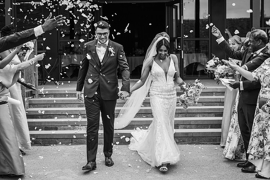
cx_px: 135
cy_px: 90
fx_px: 465
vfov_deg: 21.9
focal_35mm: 62
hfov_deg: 32.4
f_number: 5
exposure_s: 1/1000
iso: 400
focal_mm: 62
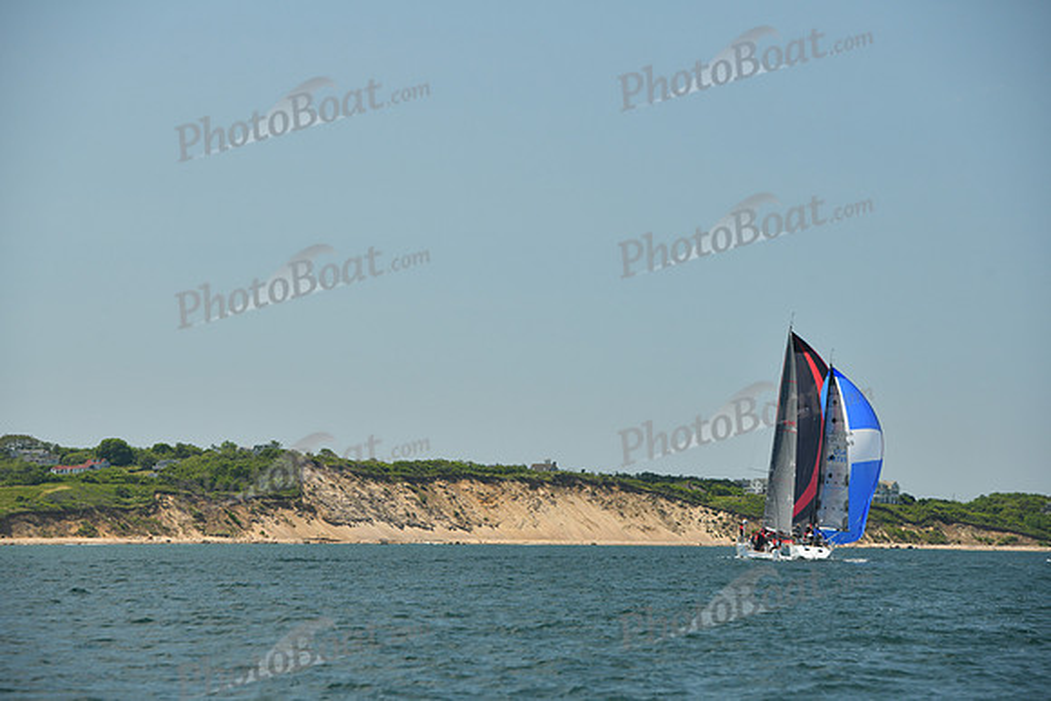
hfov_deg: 12.8
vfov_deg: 8.6
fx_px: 4672
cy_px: 350
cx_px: 526
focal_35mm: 160
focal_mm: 160
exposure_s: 1/640
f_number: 7.1
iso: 320
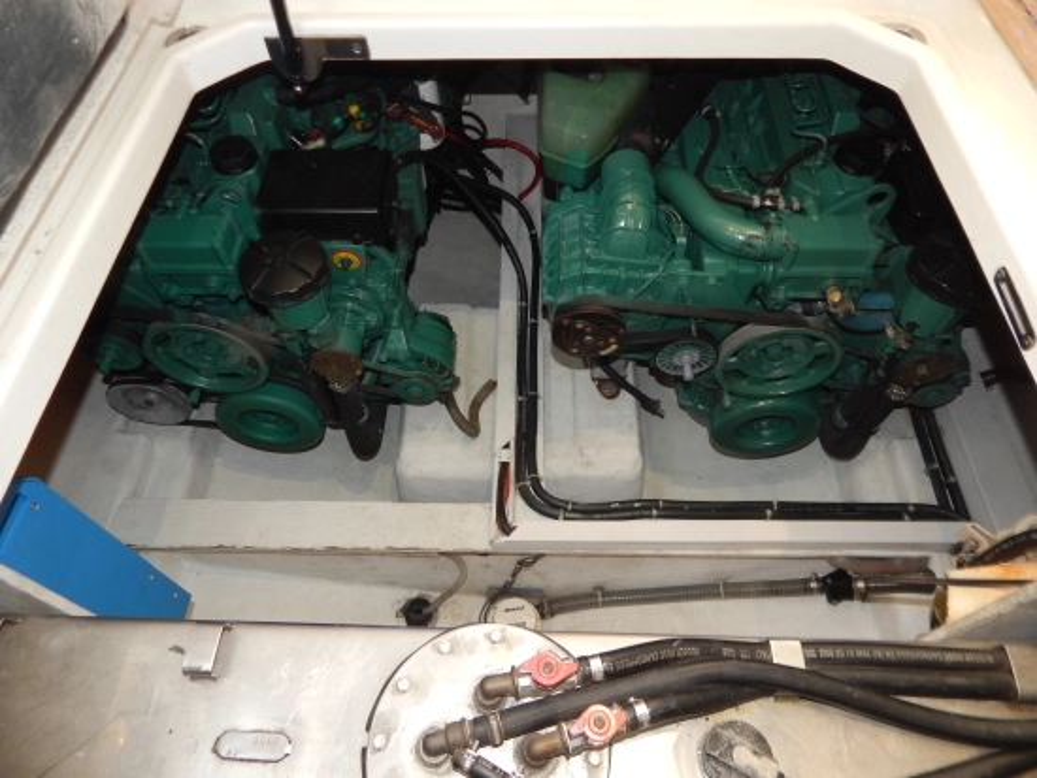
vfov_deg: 58.9
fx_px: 689
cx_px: 518
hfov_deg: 73.9
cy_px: 389
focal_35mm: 23
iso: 200
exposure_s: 1/30
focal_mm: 4
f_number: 3
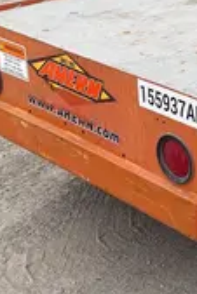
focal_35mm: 88
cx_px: 277
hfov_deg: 14.7
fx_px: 721
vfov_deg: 22.7
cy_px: 43
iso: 50
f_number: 1.6
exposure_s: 1/2309
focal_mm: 5.1
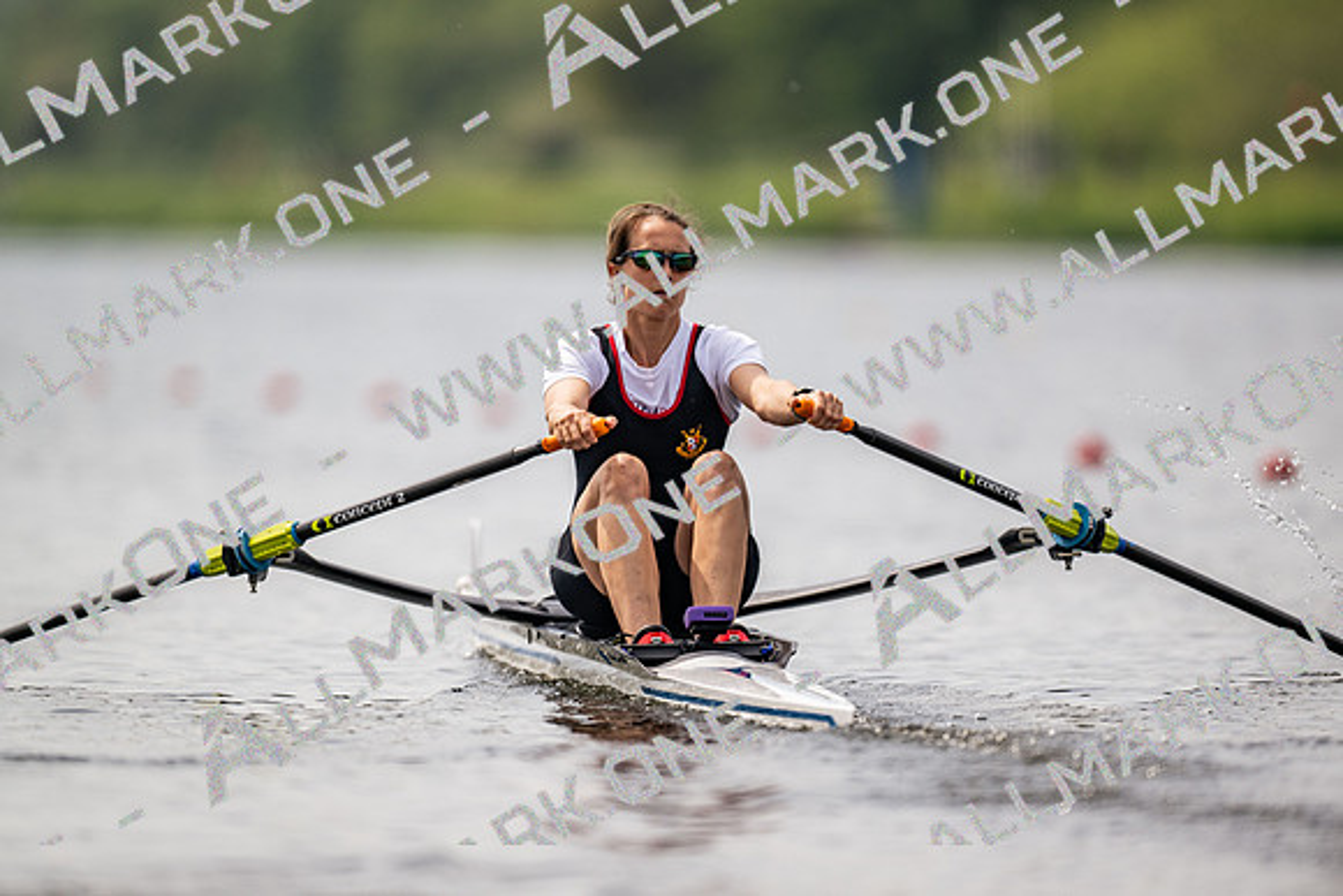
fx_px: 22388
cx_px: 672
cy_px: 448
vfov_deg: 2.3
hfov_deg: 3.4
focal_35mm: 600
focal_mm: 600
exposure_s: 1/2500
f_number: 4
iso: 200
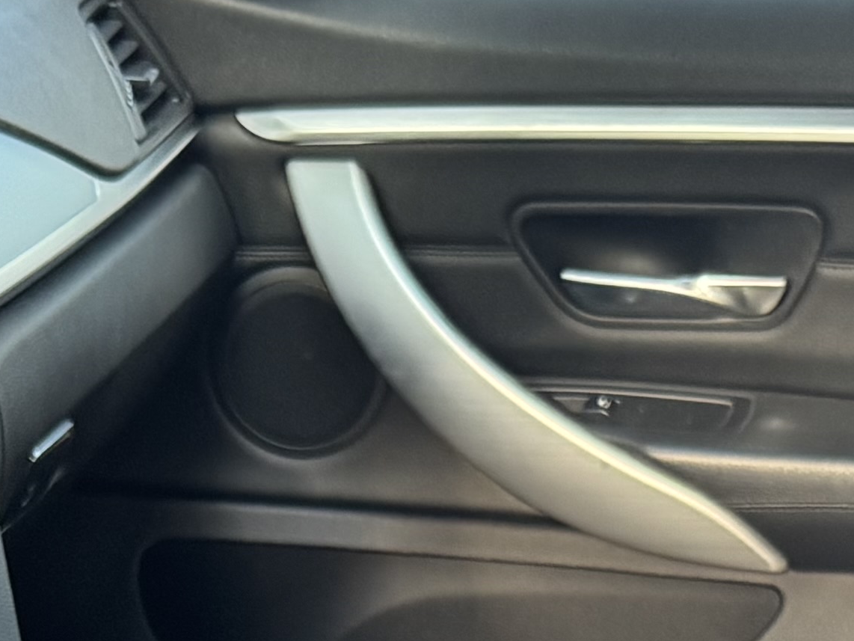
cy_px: 1438
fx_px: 2961
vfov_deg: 10.8
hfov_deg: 16.3
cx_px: 129
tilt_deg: -36.3
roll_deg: -1.1
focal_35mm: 120
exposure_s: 1/60
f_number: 1.78
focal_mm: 6.76
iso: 320
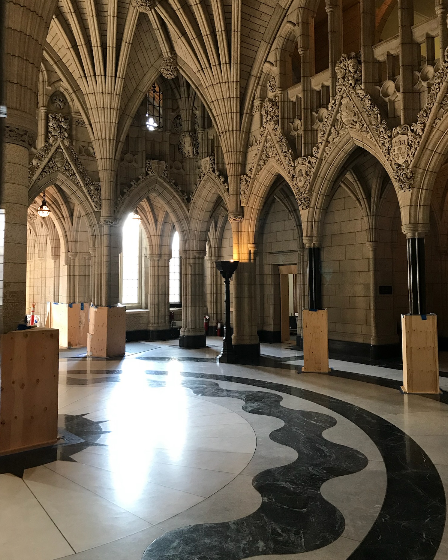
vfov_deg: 58.7
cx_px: 227
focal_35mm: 30
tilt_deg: +4.5
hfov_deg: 48.5
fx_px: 497
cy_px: 254
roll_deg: +0.6
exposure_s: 1/15
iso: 50
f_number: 1.8
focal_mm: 3.99
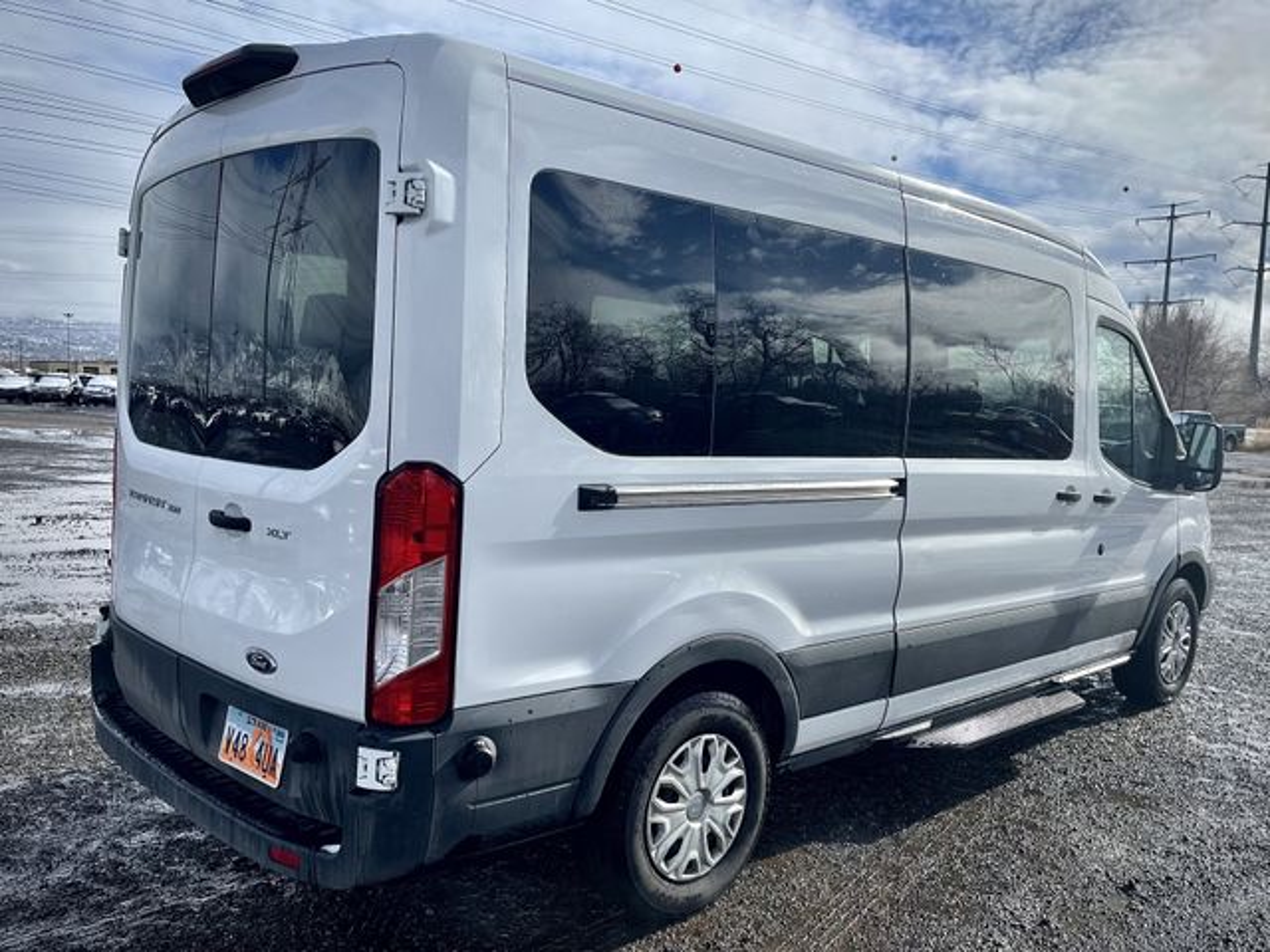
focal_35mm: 26
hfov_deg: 67.3
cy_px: 476
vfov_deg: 53.1
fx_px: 954
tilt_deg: -5.3
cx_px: 635
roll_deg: -1.5
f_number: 1.6
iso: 32
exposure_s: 1/5376
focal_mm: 5.1
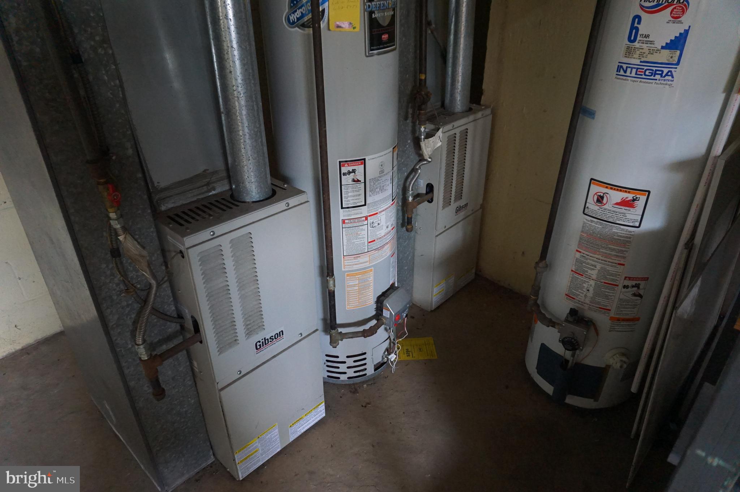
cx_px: 370
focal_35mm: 24
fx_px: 493
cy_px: 246
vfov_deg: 53.0
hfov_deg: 73.8
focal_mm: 16
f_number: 3.5
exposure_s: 1/80
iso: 3200
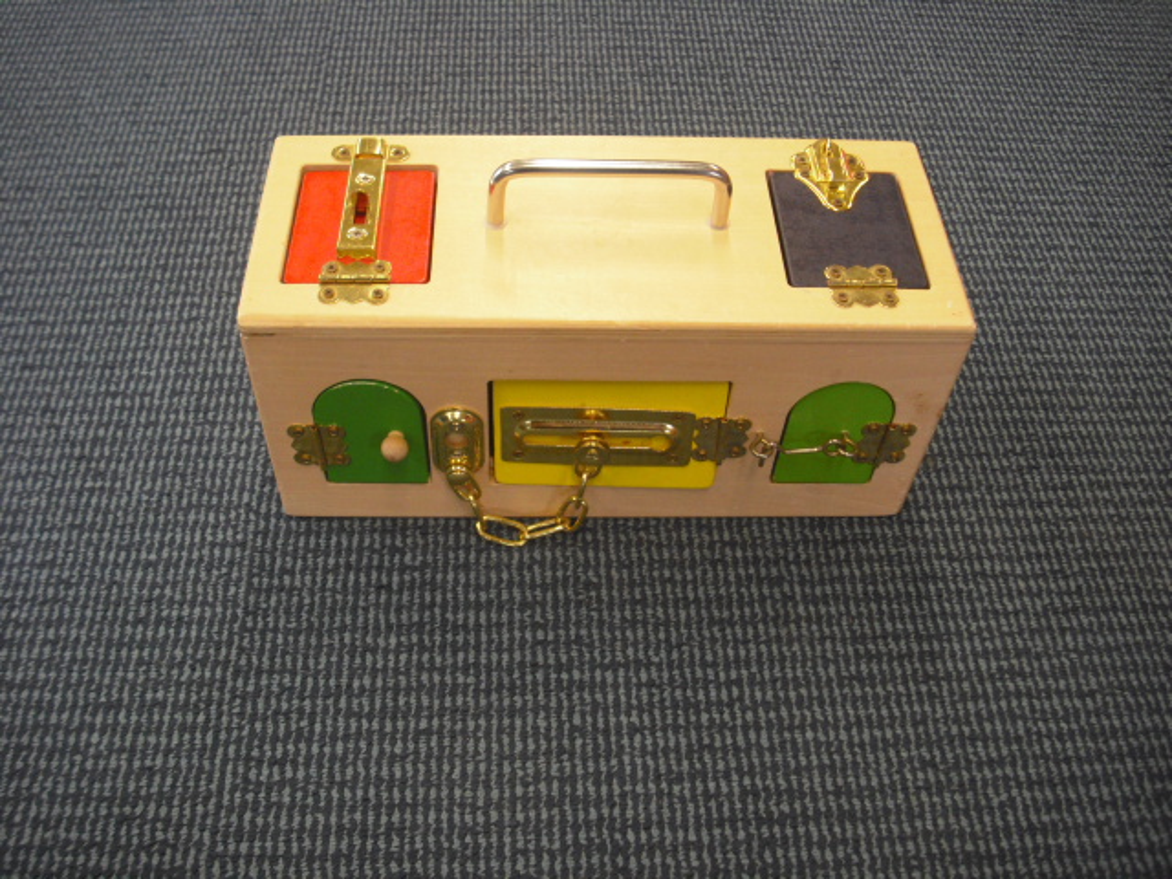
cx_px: 586
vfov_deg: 37.7
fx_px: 1287
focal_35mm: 38
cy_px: 440
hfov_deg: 49.0
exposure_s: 1/100
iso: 200
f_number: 2.8
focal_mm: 6.2
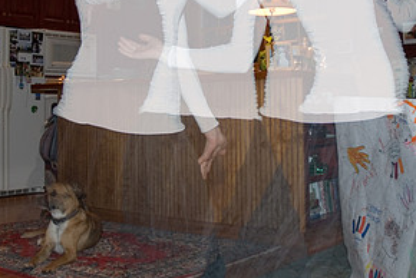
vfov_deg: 24.6
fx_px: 625
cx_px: 215
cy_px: 42
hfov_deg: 36.8
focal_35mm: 54
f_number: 3.5
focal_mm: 18
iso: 400
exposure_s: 1/125
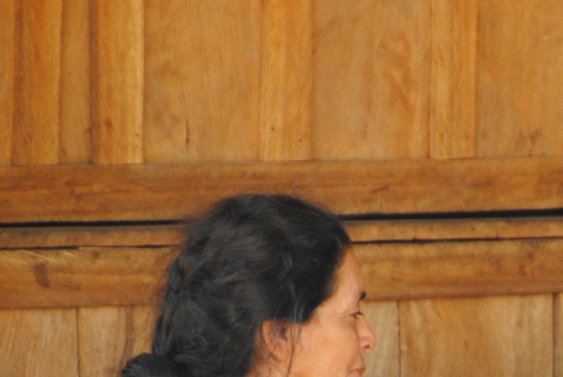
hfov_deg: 2.7
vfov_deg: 1.8
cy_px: 493
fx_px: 11939
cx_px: 711
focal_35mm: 762
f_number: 6.3
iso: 400
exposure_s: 1/80
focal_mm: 185
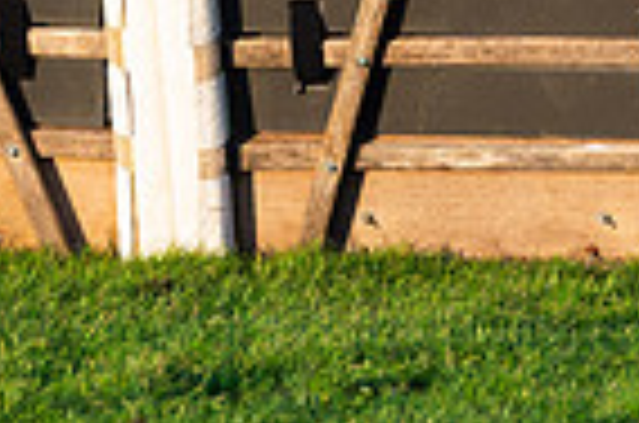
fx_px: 17427
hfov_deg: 2.1
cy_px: -553
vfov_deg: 1.4
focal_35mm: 984
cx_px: 552
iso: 800
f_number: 3.5
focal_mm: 200
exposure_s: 1/4000
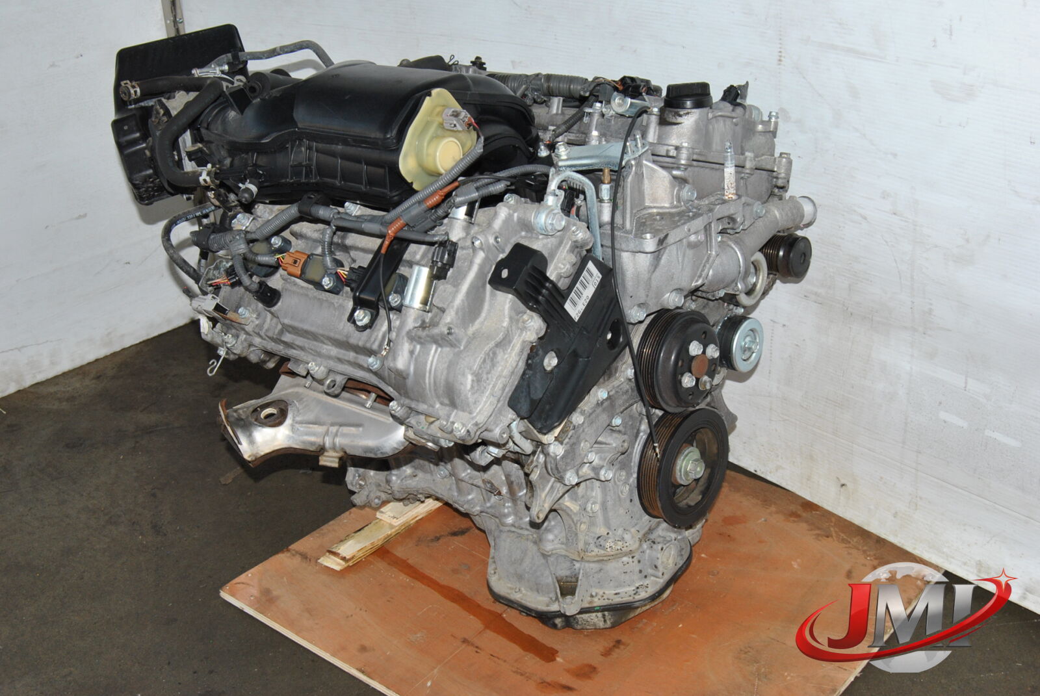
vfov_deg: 29.9
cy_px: 348
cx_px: 520
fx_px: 1302
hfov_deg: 43.6
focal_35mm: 45
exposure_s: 1/200
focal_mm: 30
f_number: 9
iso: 400
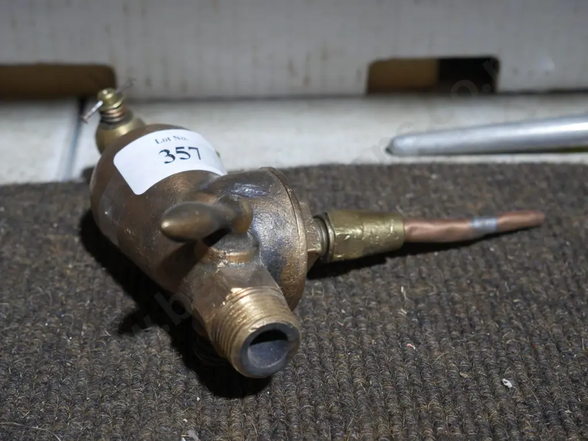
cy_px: 220
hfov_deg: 31.2
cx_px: 294
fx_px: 1054
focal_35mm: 62
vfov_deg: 23.7
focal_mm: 31
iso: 1600
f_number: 5.4
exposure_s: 1/80
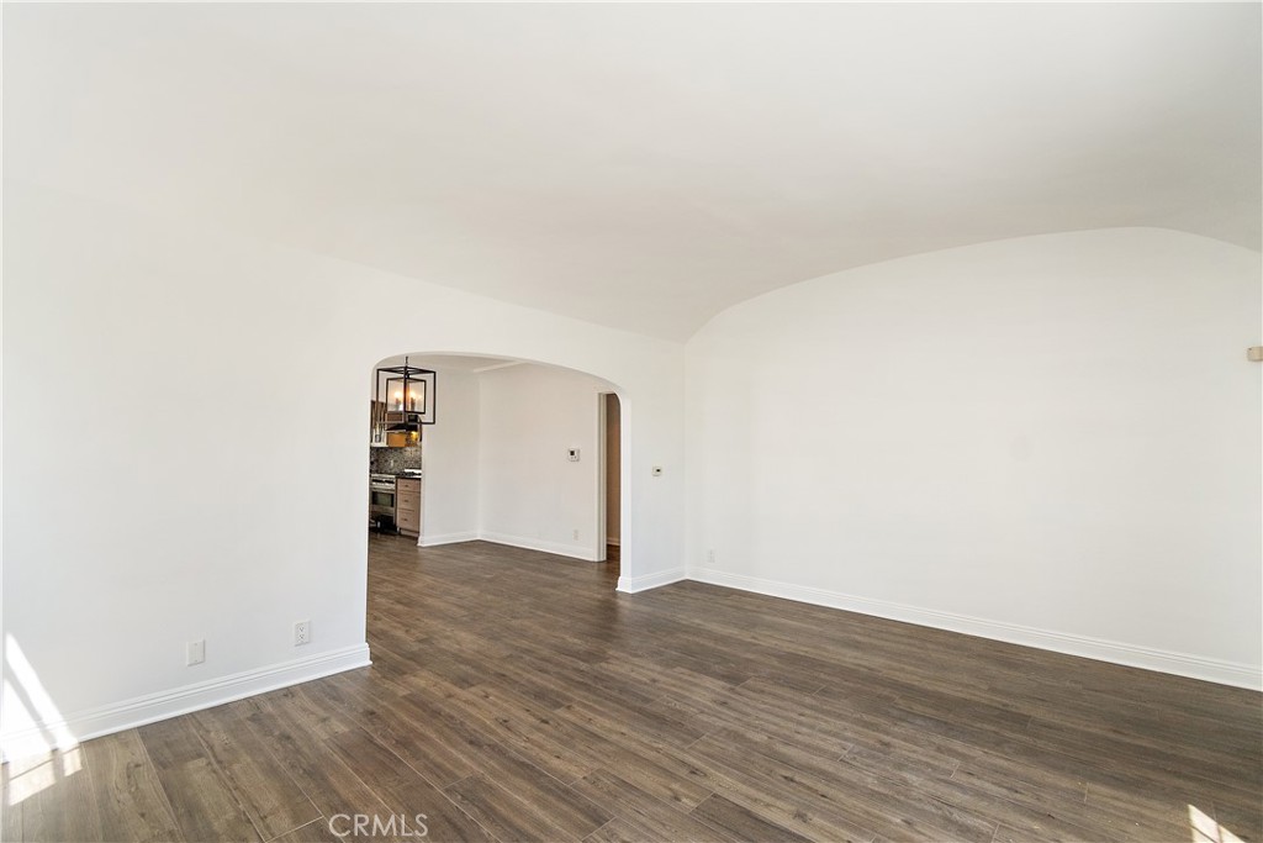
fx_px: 526
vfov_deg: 77.3
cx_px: 632
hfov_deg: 100.4
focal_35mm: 15
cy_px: 422
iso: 320
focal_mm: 10
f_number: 5.6
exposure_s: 1/200
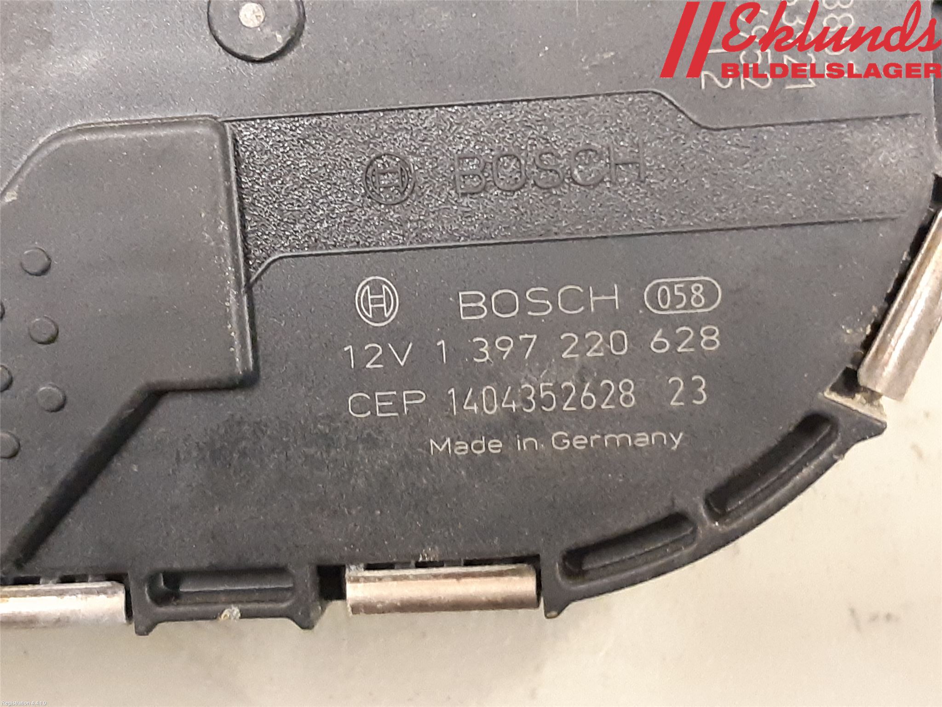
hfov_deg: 67.3
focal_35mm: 26
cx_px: 471
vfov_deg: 53.1
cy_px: 354
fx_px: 708
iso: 500
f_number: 1.7
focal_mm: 3.93
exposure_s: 1/25
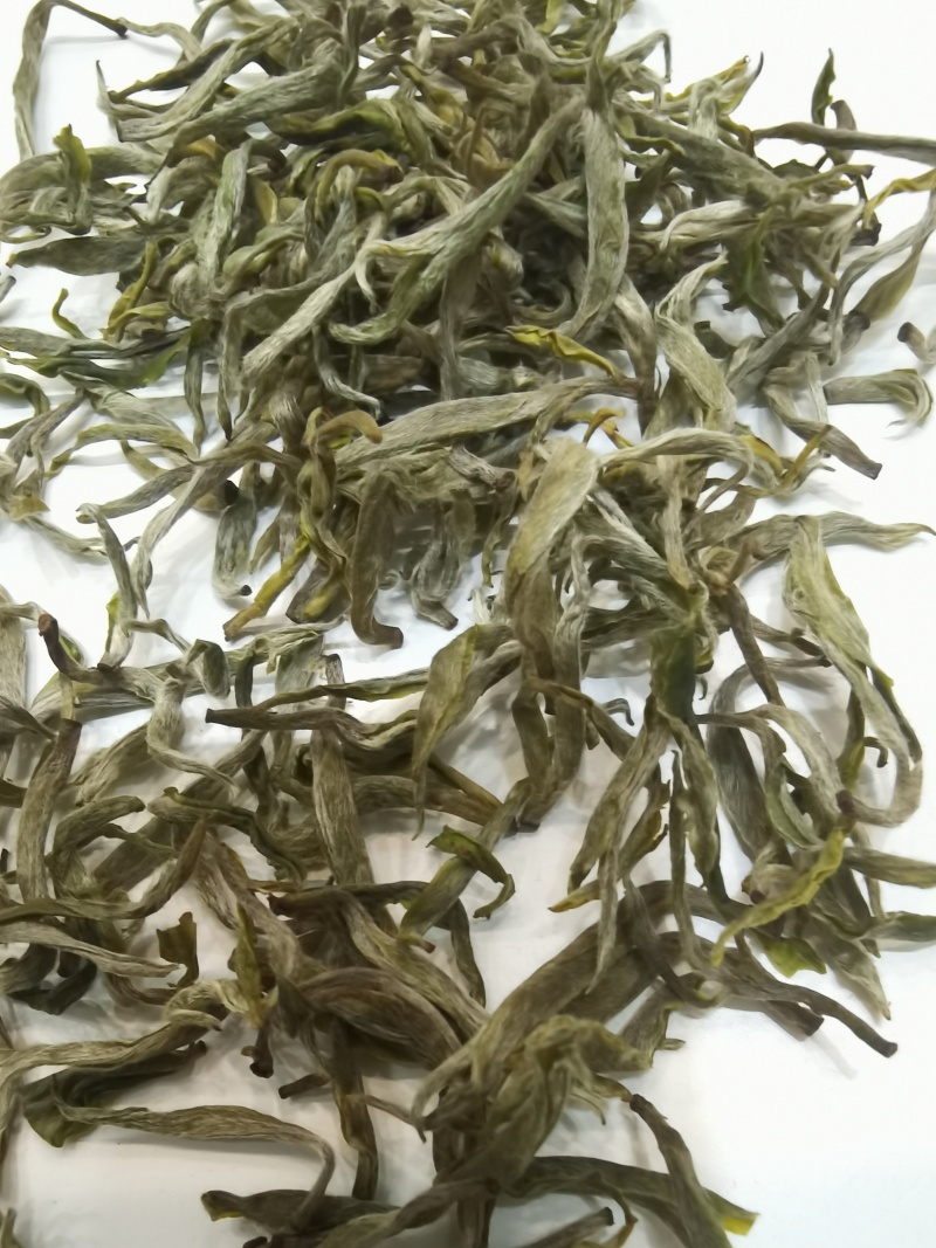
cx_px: 468
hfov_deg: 53.1
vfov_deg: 67.3
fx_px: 938
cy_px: 624
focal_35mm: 26
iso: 500
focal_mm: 2.26
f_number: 2.2
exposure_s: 1/25
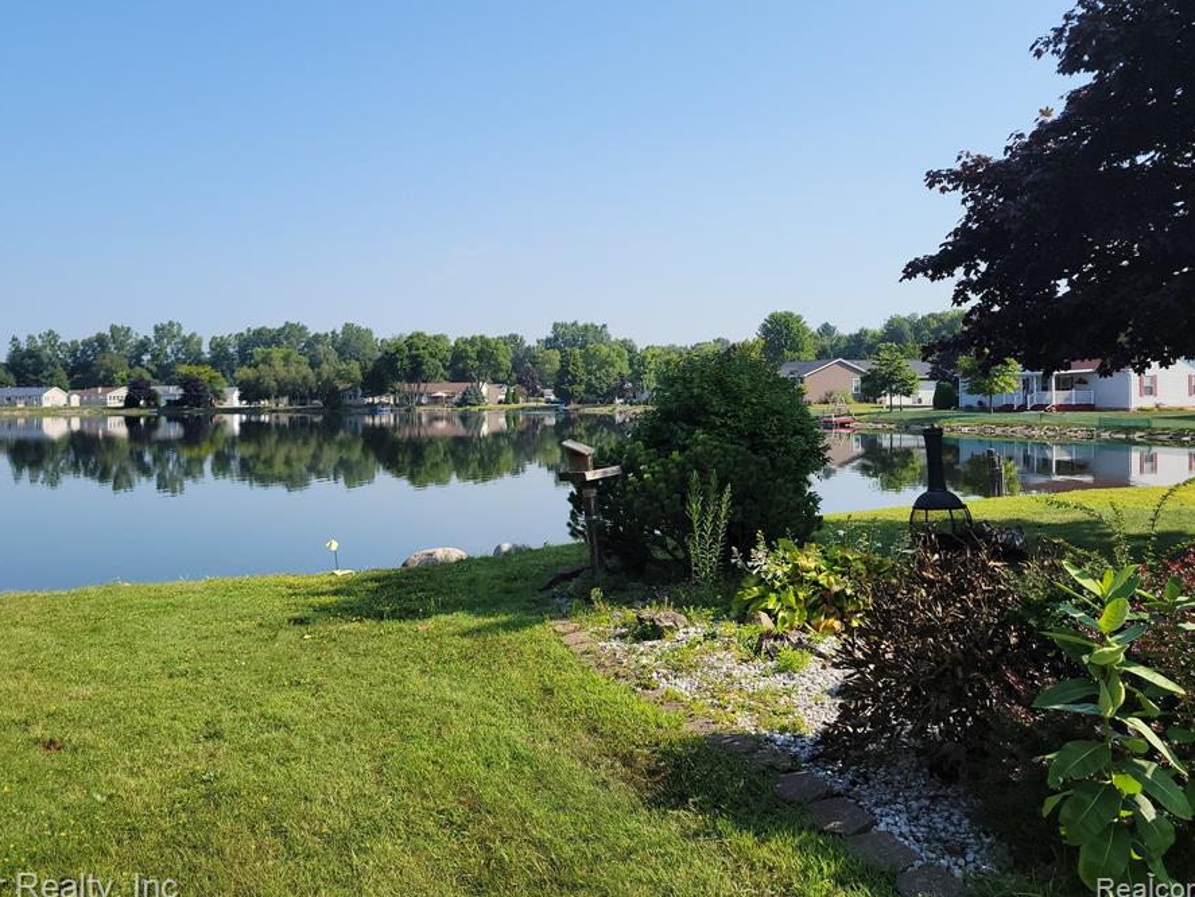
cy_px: 393
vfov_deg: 46.7
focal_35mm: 30
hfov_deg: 59.8
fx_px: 1036
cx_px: 543
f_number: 1.8
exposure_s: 1/1978
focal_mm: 5.4
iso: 40
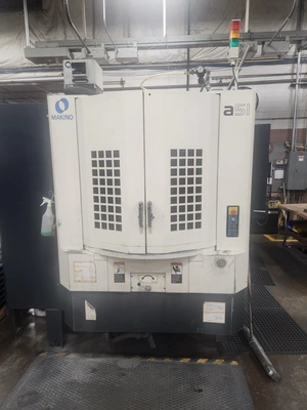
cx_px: 154
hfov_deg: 58.9
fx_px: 272
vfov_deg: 73.9
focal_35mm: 23
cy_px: 205
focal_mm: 5.4
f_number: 1.8
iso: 250
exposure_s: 1/120
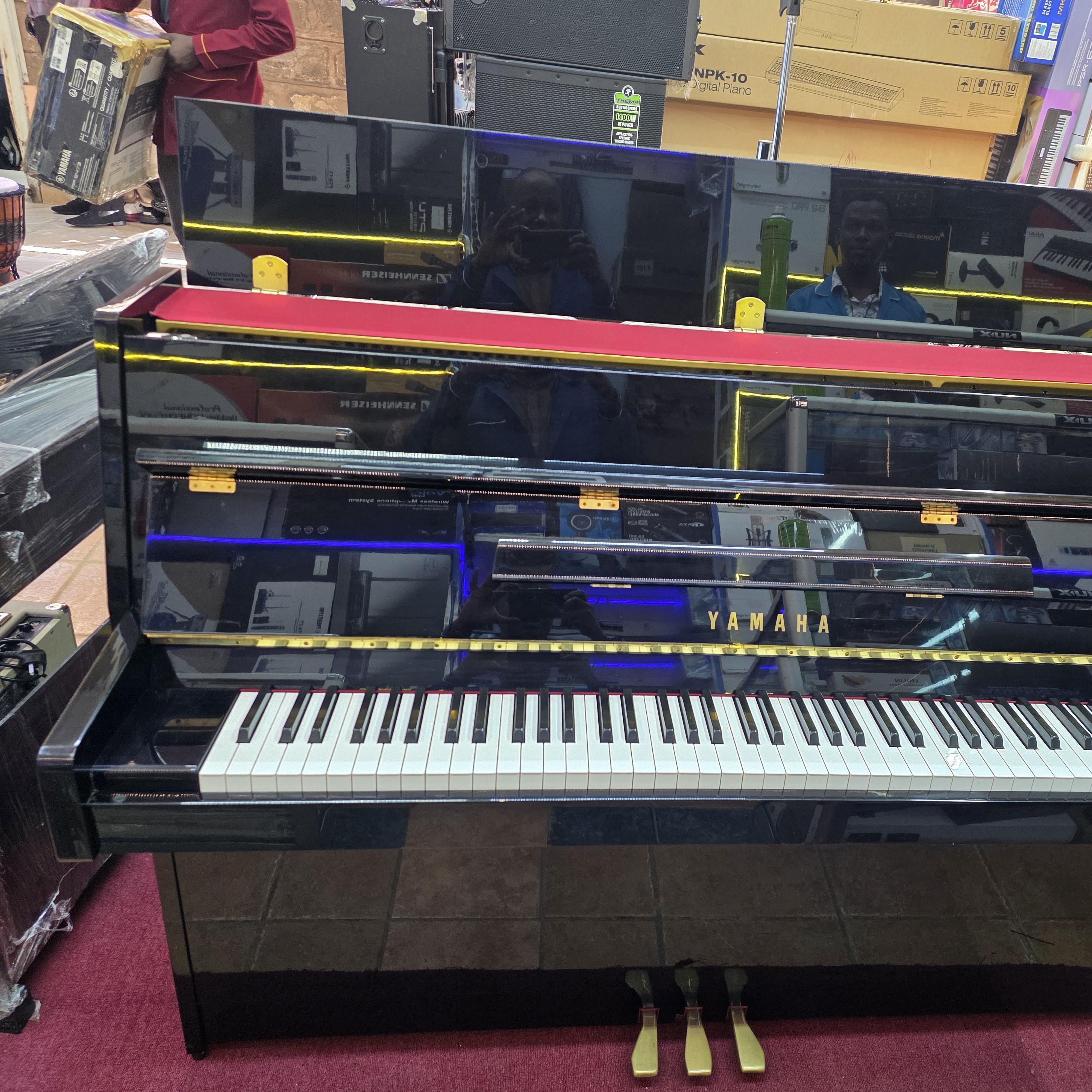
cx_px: 659
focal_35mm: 28
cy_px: 557
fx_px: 999
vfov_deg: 57.3
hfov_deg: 56.8
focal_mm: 6.25
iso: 250
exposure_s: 1/100
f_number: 1.7
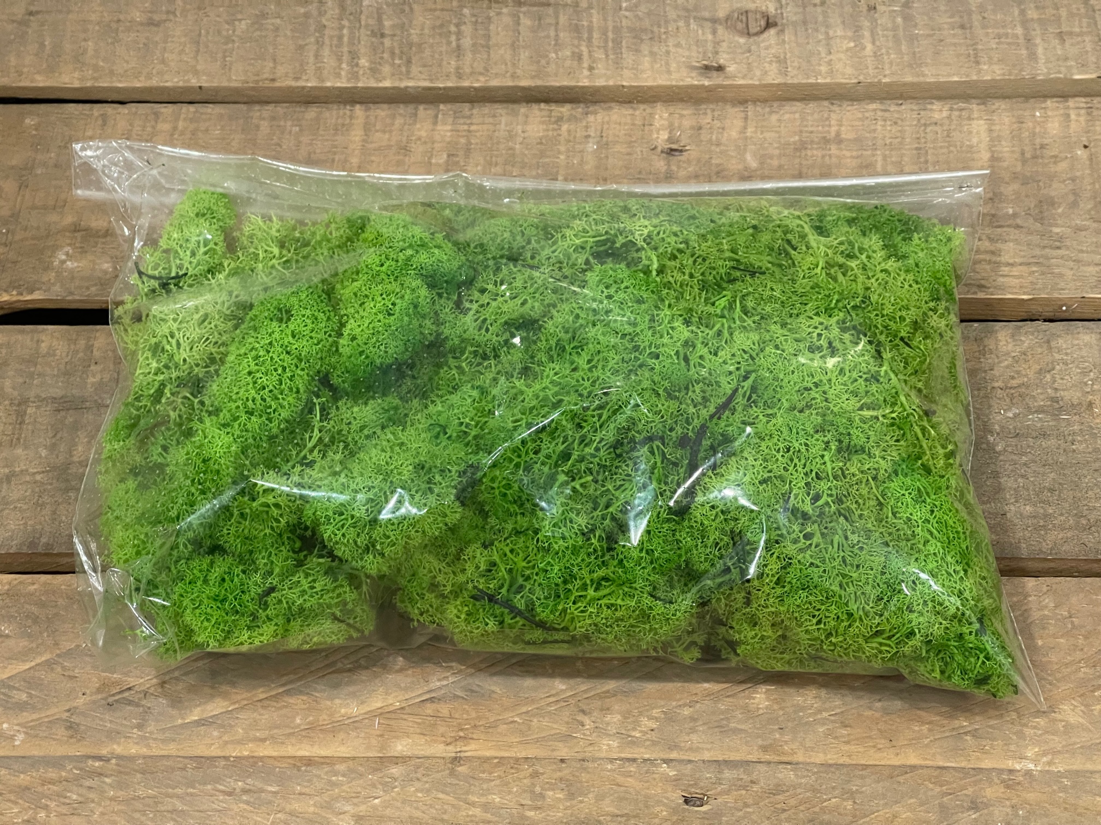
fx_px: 2036
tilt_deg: -53.7
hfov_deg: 30.3
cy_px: 412
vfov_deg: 22.9
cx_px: 550
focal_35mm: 64
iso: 640
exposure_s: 1/50
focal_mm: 7.5
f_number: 2.2
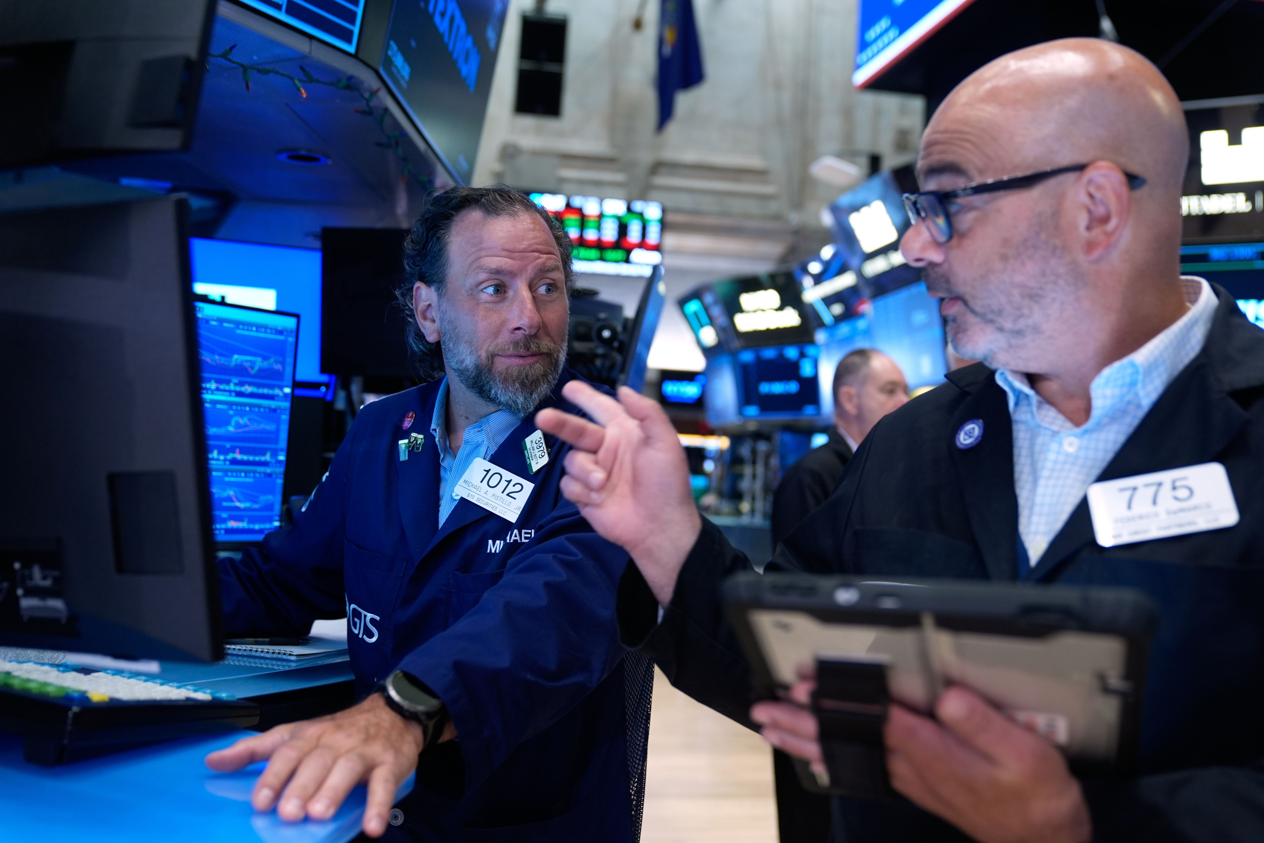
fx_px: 1264
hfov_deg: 53.1
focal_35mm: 36
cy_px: 422
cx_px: 632
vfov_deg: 36.9
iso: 1000
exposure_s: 1/60
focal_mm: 36
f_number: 2.8
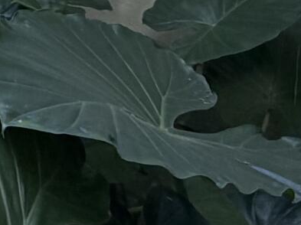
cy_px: -353
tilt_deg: +0.2
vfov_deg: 11.1
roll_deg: -7.7
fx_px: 930
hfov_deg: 16.6
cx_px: -163
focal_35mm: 107
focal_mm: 2.22
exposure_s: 1/132
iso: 50
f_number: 2.2
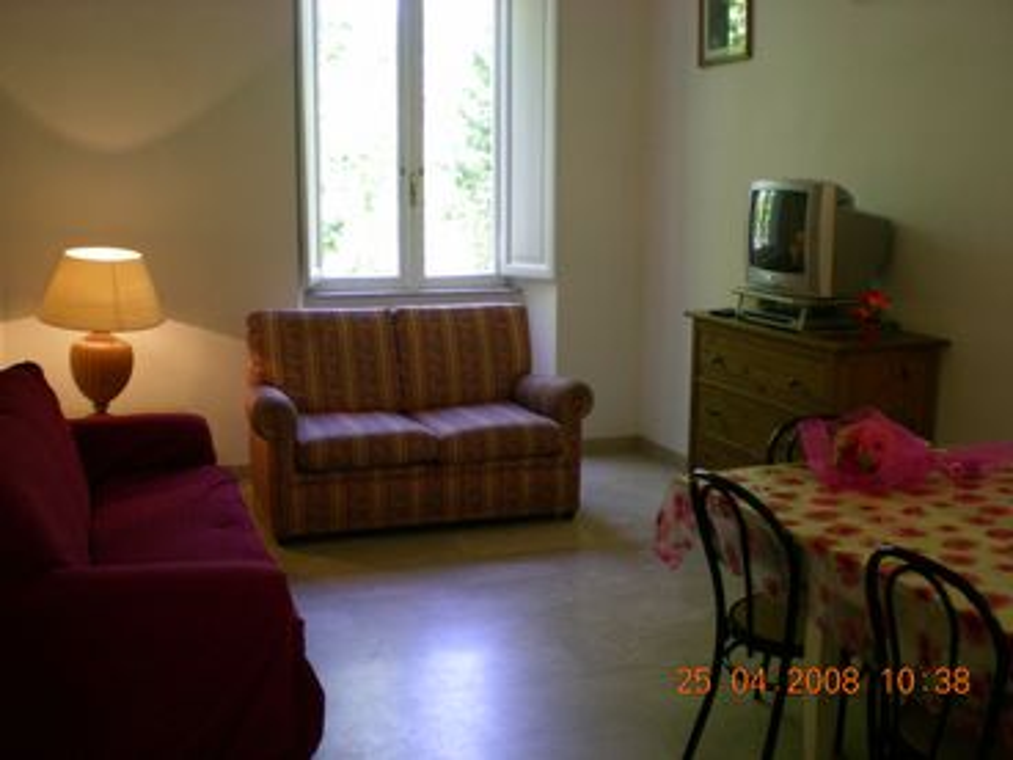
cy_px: 380
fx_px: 1112
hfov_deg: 49.0
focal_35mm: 38
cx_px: 506
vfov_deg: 37.7
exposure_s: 1/42.5
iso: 200
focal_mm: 6.3
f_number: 3.1
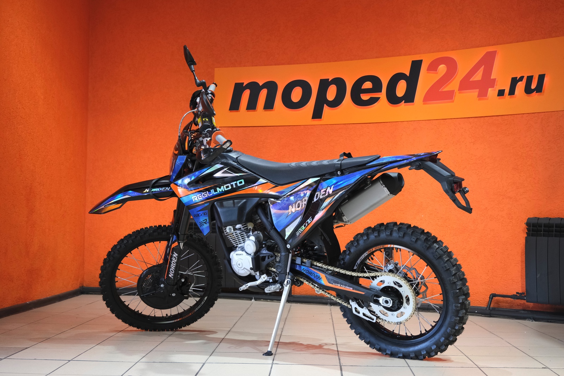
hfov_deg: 40.3
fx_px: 768
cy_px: 188
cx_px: 282
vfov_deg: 27.5
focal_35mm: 49
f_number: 4
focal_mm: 32.5
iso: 1600
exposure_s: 1/100
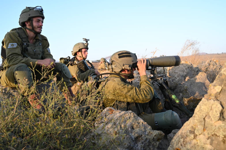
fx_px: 204
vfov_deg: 40.5
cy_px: 75
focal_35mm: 32
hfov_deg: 58.0
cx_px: 113
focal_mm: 32.5
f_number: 4
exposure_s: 1/640
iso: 400
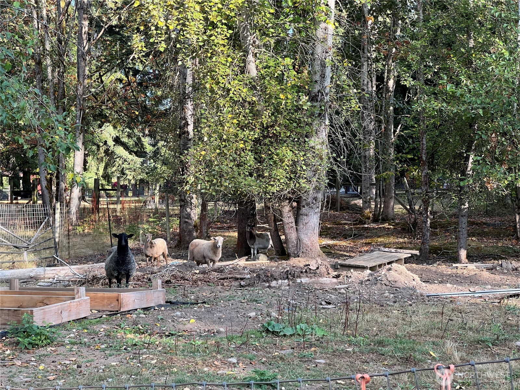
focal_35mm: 77
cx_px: 260
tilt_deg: +0.2
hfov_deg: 25.3
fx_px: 1157
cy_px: 195
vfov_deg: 19.1
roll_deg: -0.3
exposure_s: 1/99
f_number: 2.8
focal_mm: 9
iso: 50
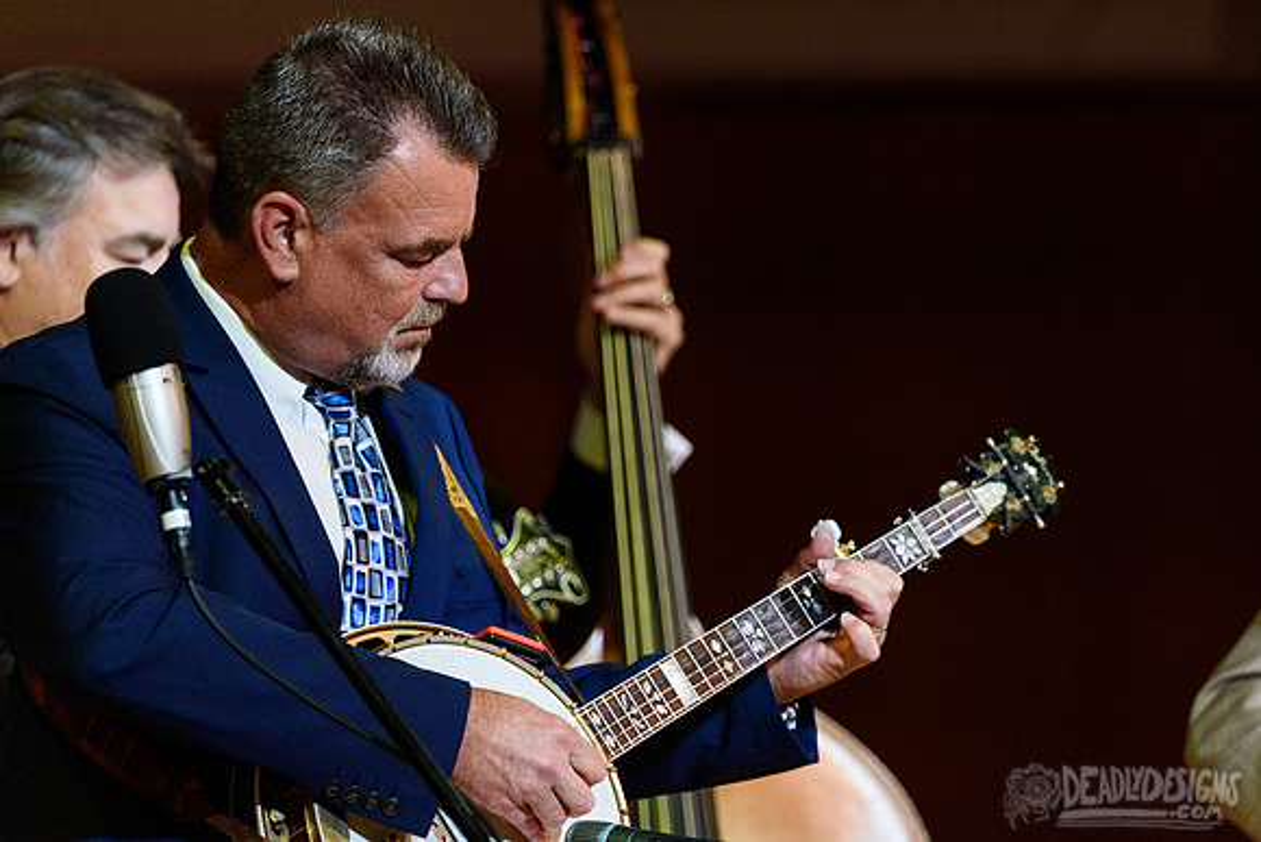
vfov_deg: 3.8
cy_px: 421
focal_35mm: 360
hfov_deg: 5.7
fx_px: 12612
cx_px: 630
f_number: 5.6
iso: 2500
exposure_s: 1/500
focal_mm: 360
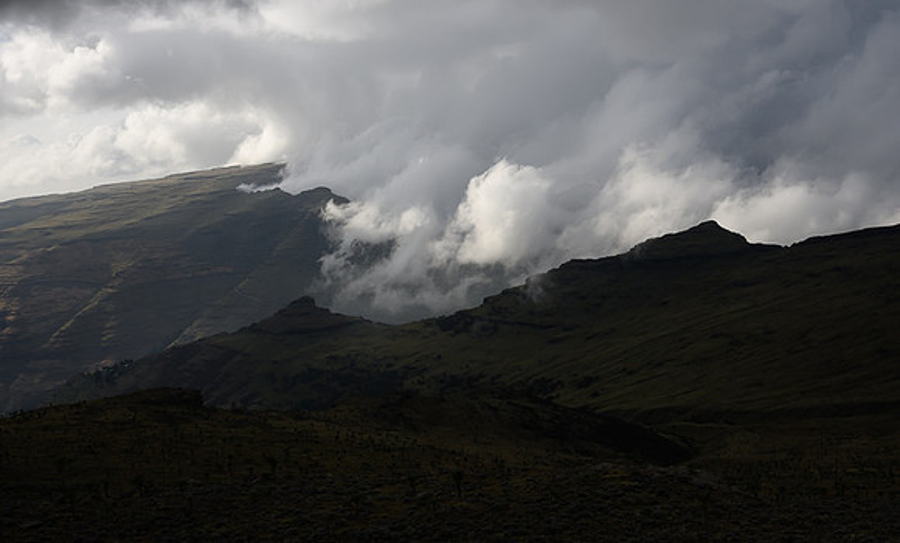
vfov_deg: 30.7
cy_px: 287
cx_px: 515
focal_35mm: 41
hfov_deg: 48.8
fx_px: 988
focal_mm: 34.5
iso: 500
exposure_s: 1/2000
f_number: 7.1
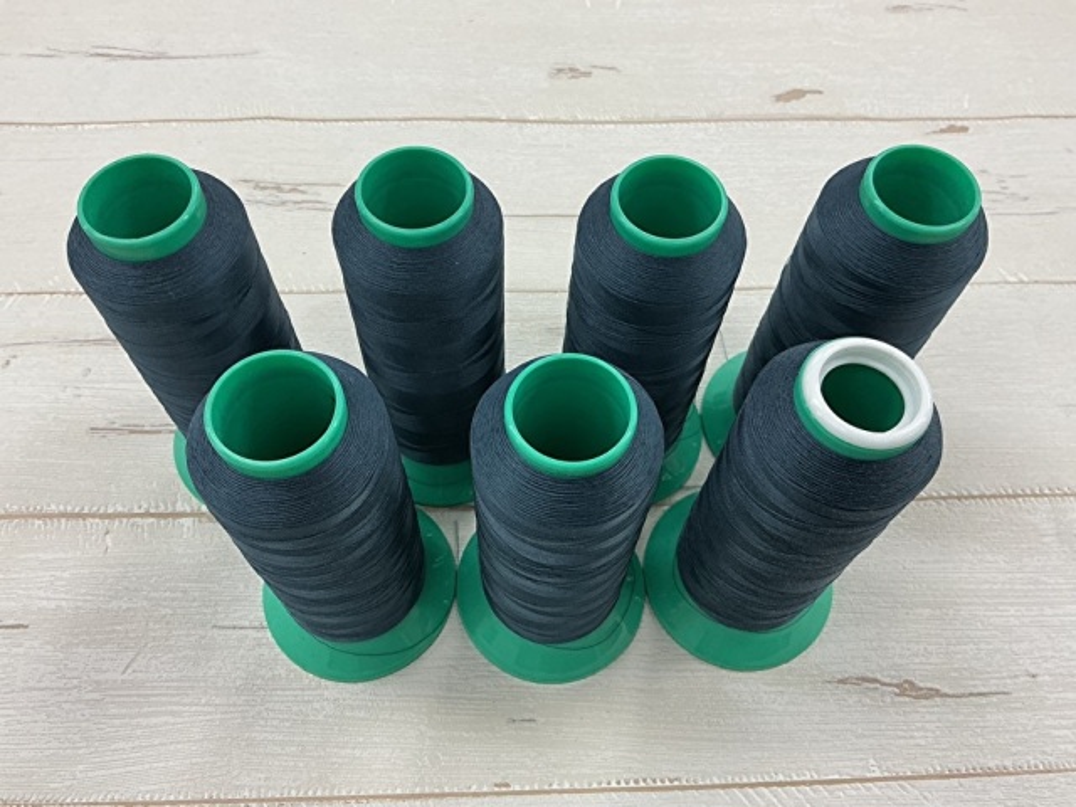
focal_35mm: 29
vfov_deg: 48.2
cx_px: 538
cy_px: 404
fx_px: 901
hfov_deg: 61.7
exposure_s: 1/60
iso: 40
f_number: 1.8
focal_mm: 3
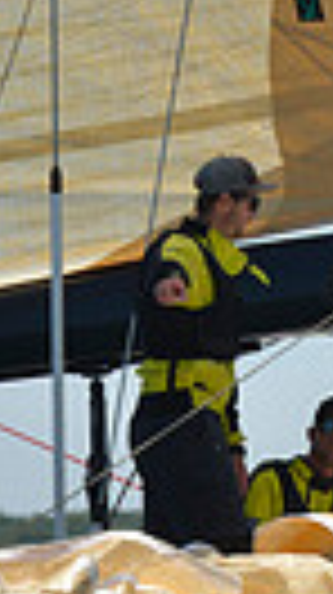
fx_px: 13786
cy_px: 668
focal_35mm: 876
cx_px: 184
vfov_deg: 2.5
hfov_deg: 1.4
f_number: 9
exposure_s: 1/1250
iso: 280
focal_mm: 190
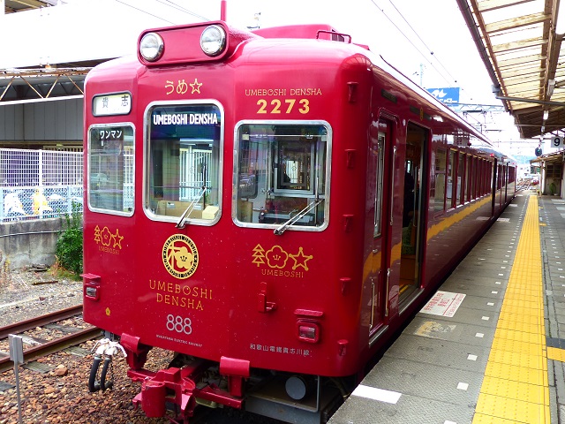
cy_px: 212
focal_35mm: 30
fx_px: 490
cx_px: 282
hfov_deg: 60.0
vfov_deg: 46.8
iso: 160
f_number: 4
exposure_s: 1/60
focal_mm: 5.5
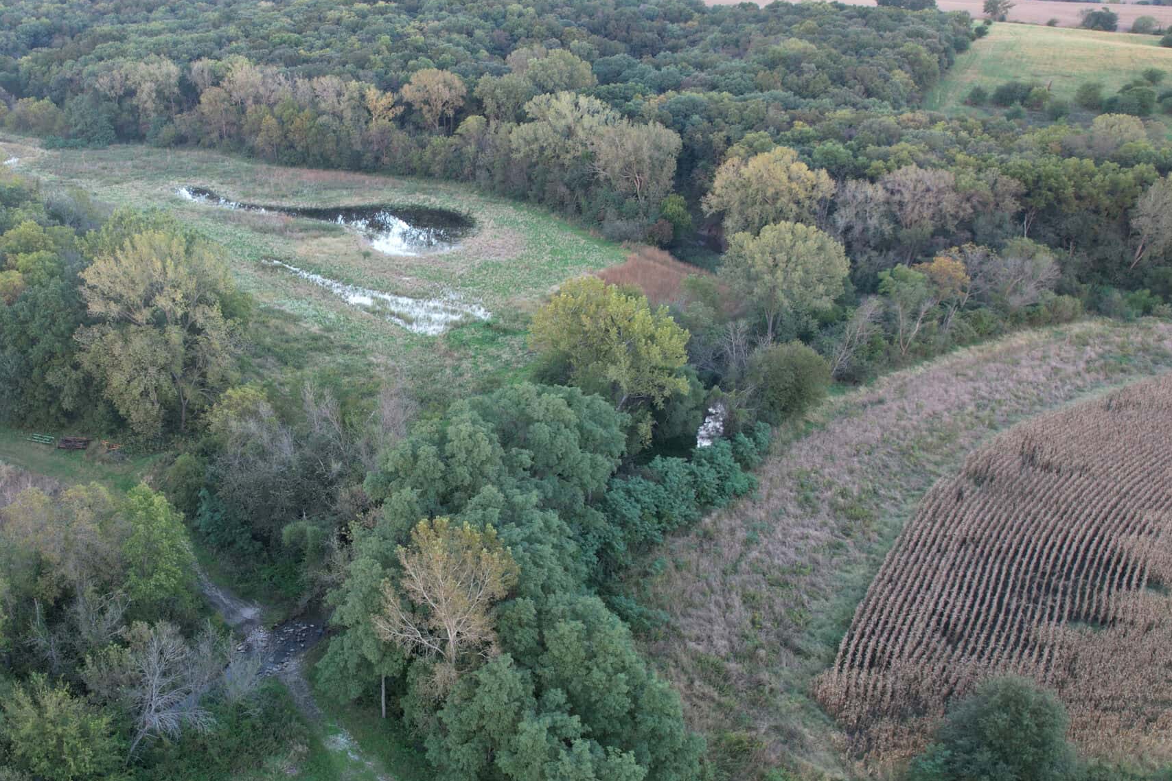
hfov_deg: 55.5
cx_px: 351
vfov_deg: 39.7
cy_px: 480
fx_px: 1074
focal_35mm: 33
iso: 100
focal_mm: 8.4
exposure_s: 1/40
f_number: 2.8
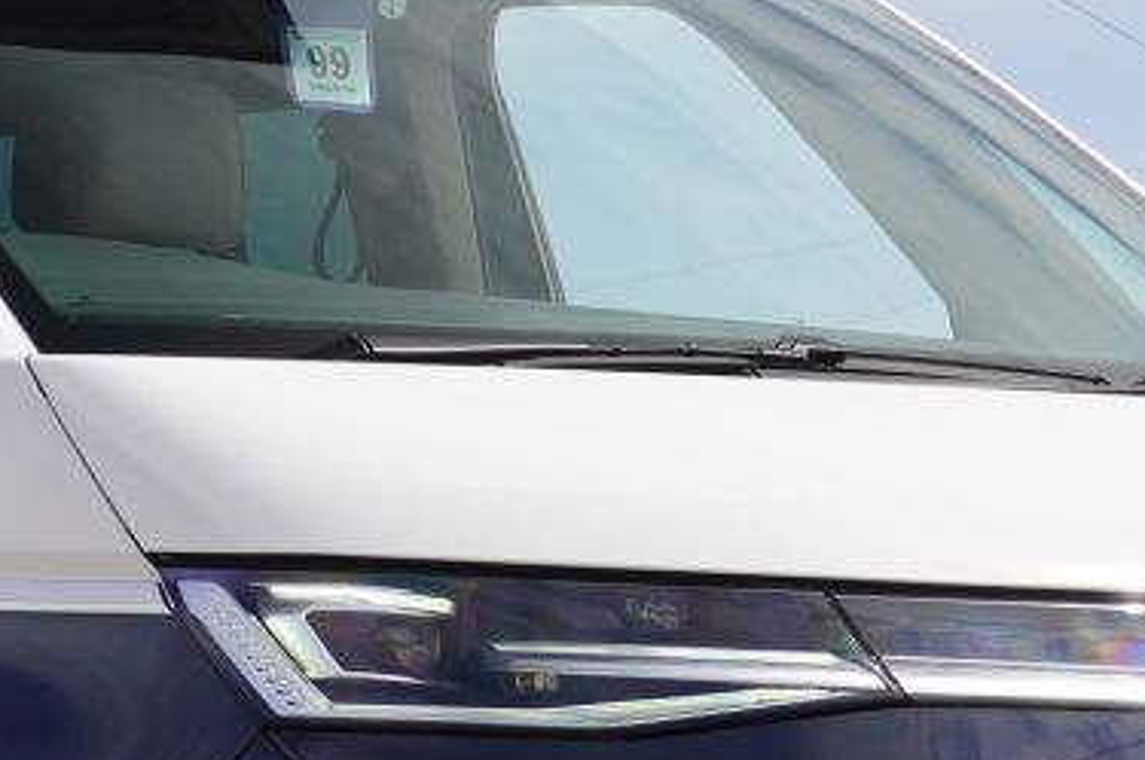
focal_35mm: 269
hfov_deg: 7.6
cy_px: 324
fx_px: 8545
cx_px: 89
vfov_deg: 5.1
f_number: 9
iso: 100
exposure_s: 1/125
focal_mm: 42
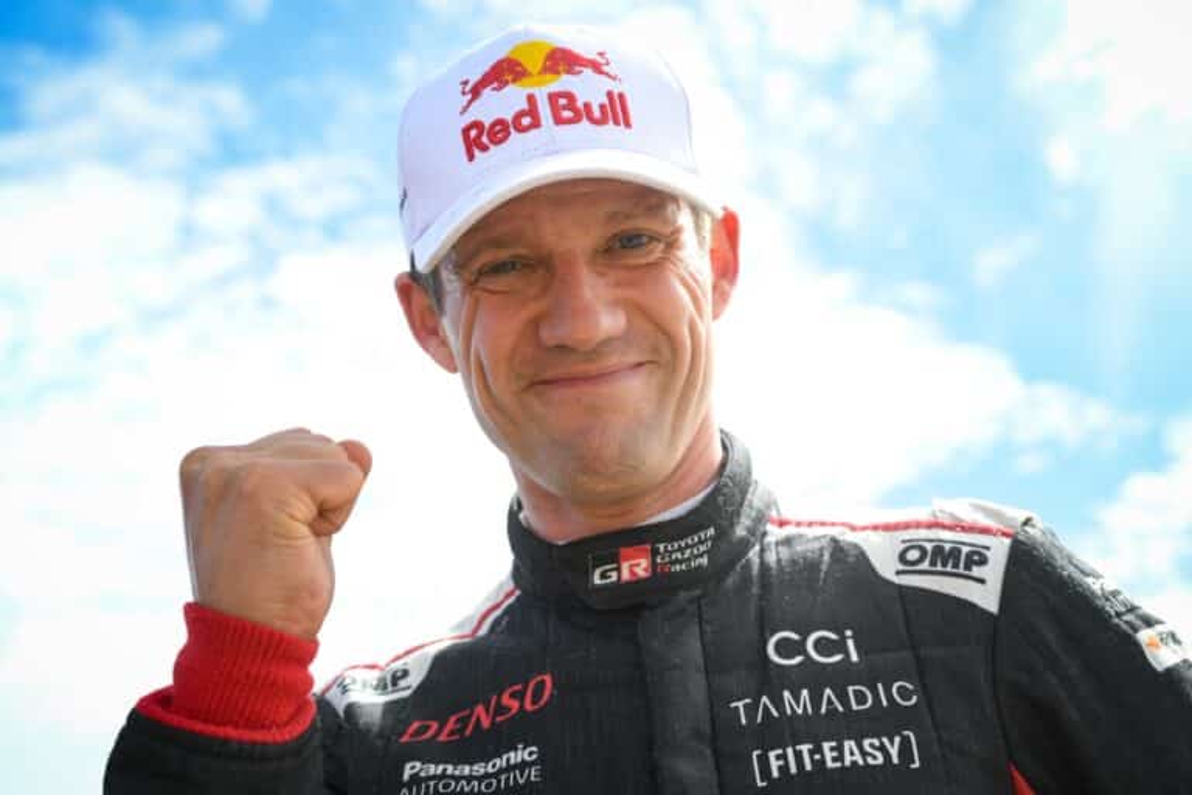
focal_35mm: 49
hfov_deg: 40.3
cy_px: 398
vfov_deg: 27.5
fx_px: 1622
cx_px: 596
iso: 400
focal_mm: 49
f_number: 5
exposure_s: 1/1000
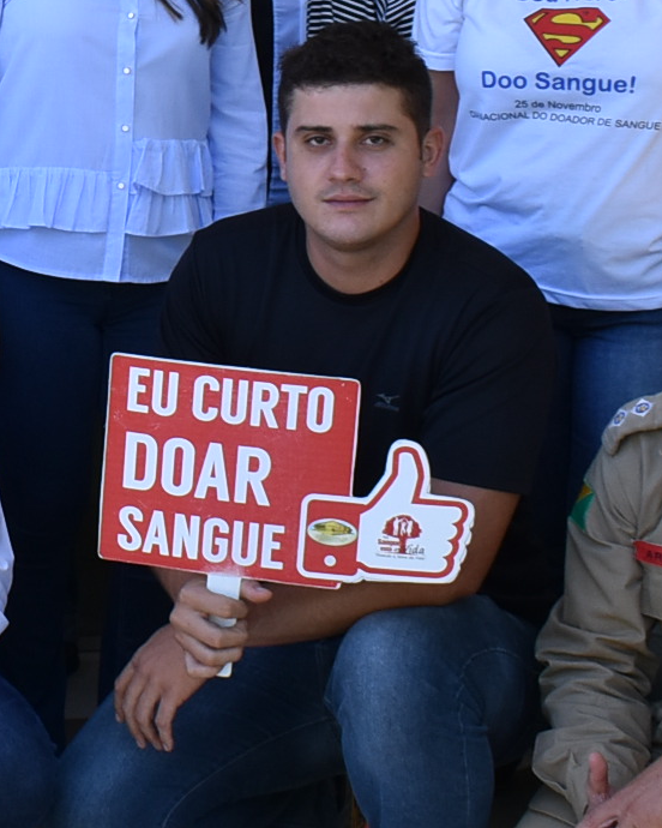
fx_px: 2694
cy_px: 52
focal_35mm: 110
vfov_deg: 17.2
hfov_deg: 13.1
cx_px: -367
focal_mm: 18
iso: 400
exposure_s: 1/200
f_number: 7.1
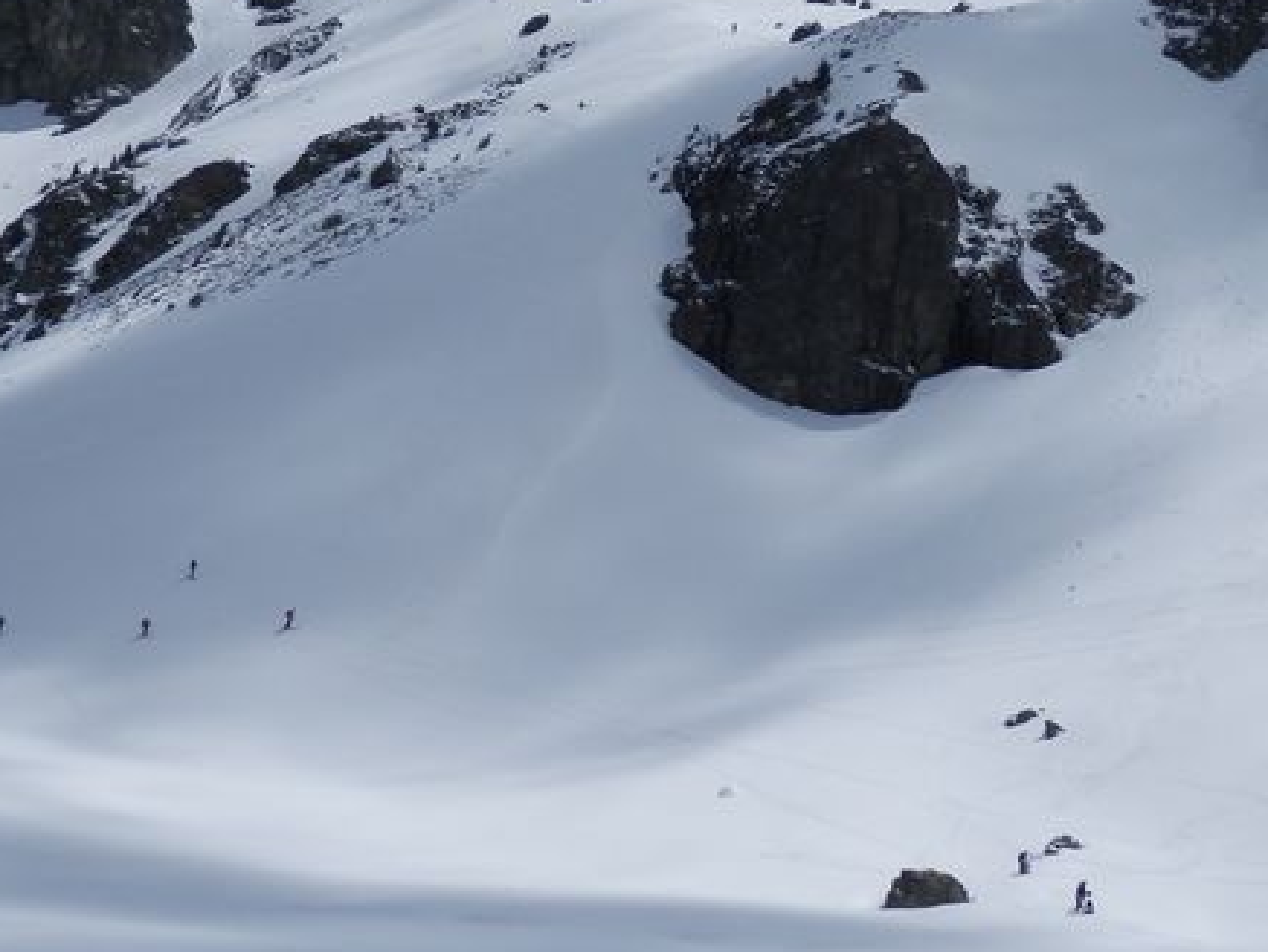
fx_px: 2492
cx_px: 766
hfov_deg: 28.5
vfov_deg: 21.1
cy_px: 54
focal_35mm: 68
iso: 80
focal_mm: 6
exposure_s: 1/500
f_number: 9.7
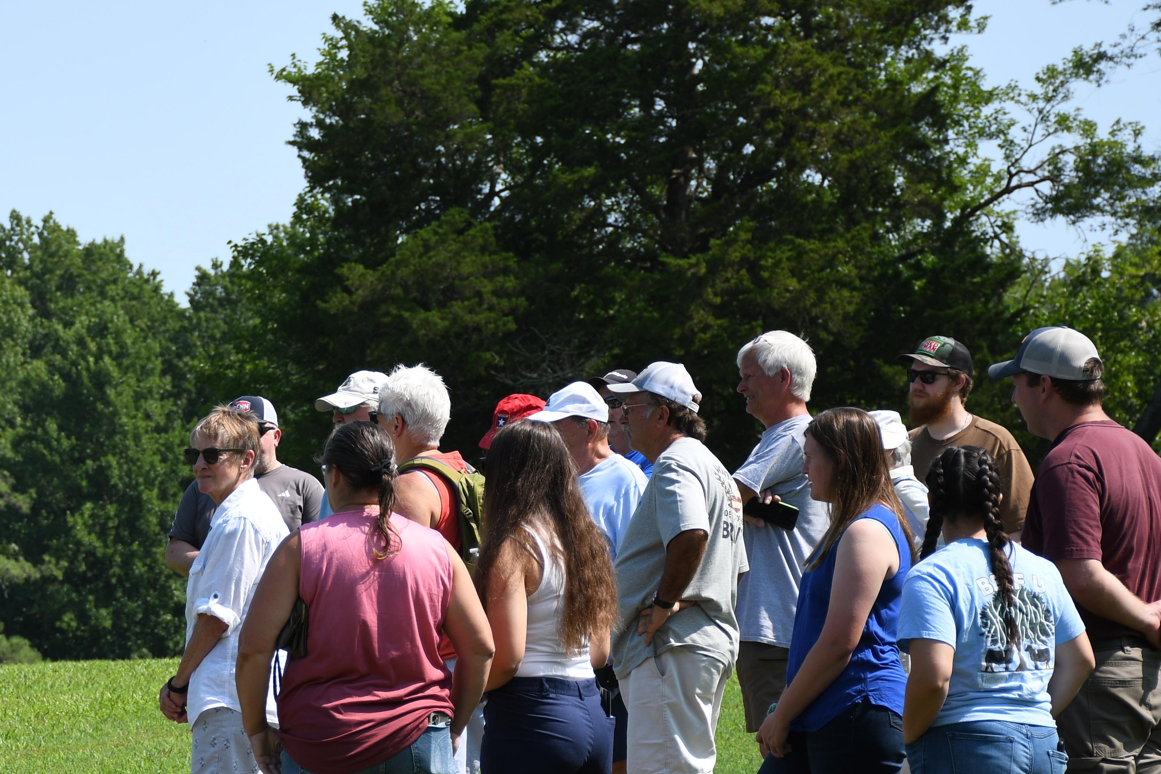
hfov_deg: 10.6
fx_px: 6256
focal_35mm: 194
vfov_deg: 7.1
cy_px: 523
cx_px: 156
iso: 100
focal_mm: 70
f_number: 5
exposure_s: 1/400
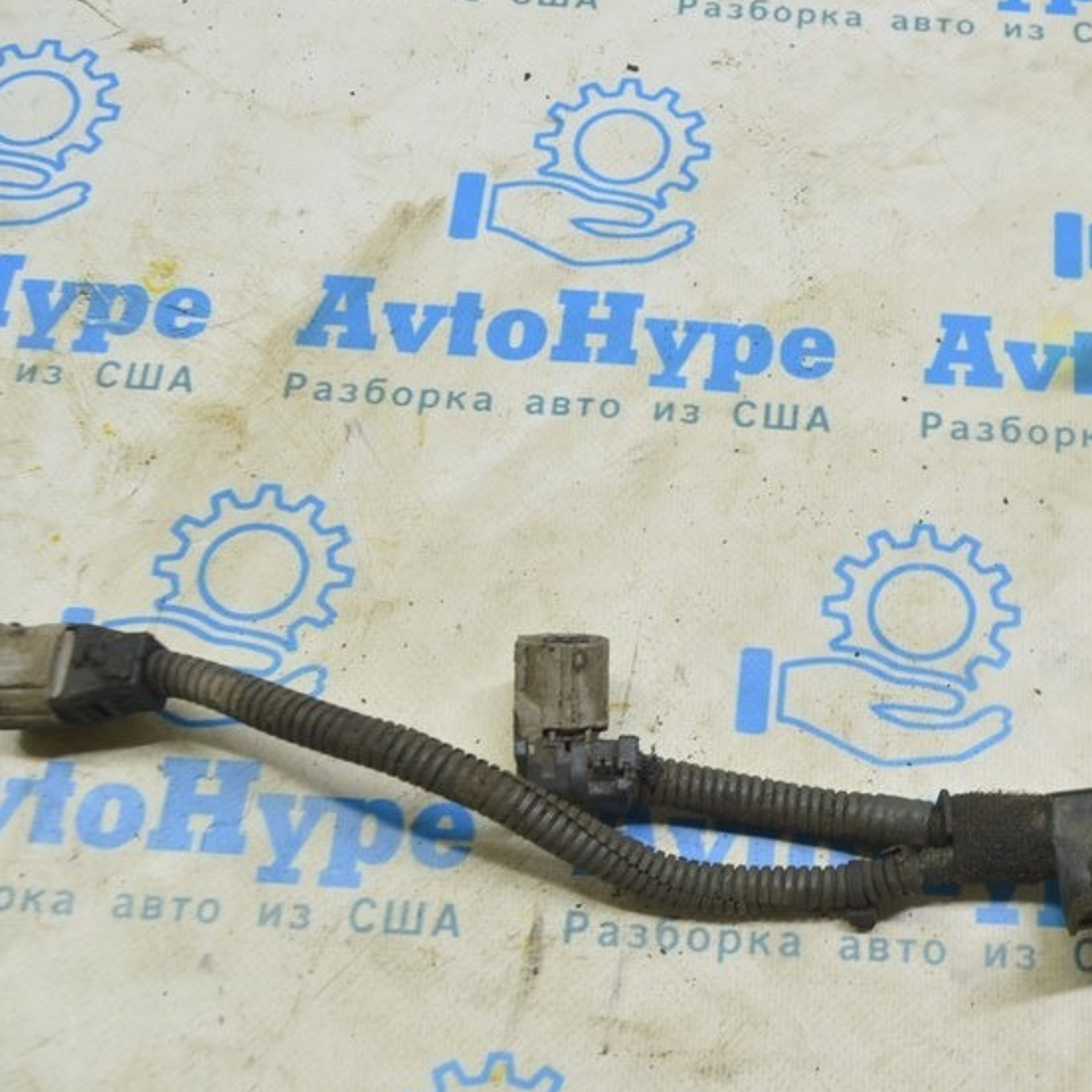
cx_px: 855
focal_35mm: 52
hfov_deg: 32.0
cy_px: 600
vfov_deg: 32.8
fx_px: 1856
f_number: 5.6
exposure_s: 1/20
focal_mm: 22
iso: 400
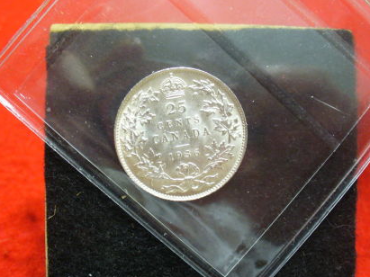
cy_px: 132
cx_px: 179
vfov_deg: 32.2
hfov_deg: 42.1
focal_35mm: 45
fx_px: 481
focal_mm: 6.1
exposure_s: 1/13
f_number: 2.8
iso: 200
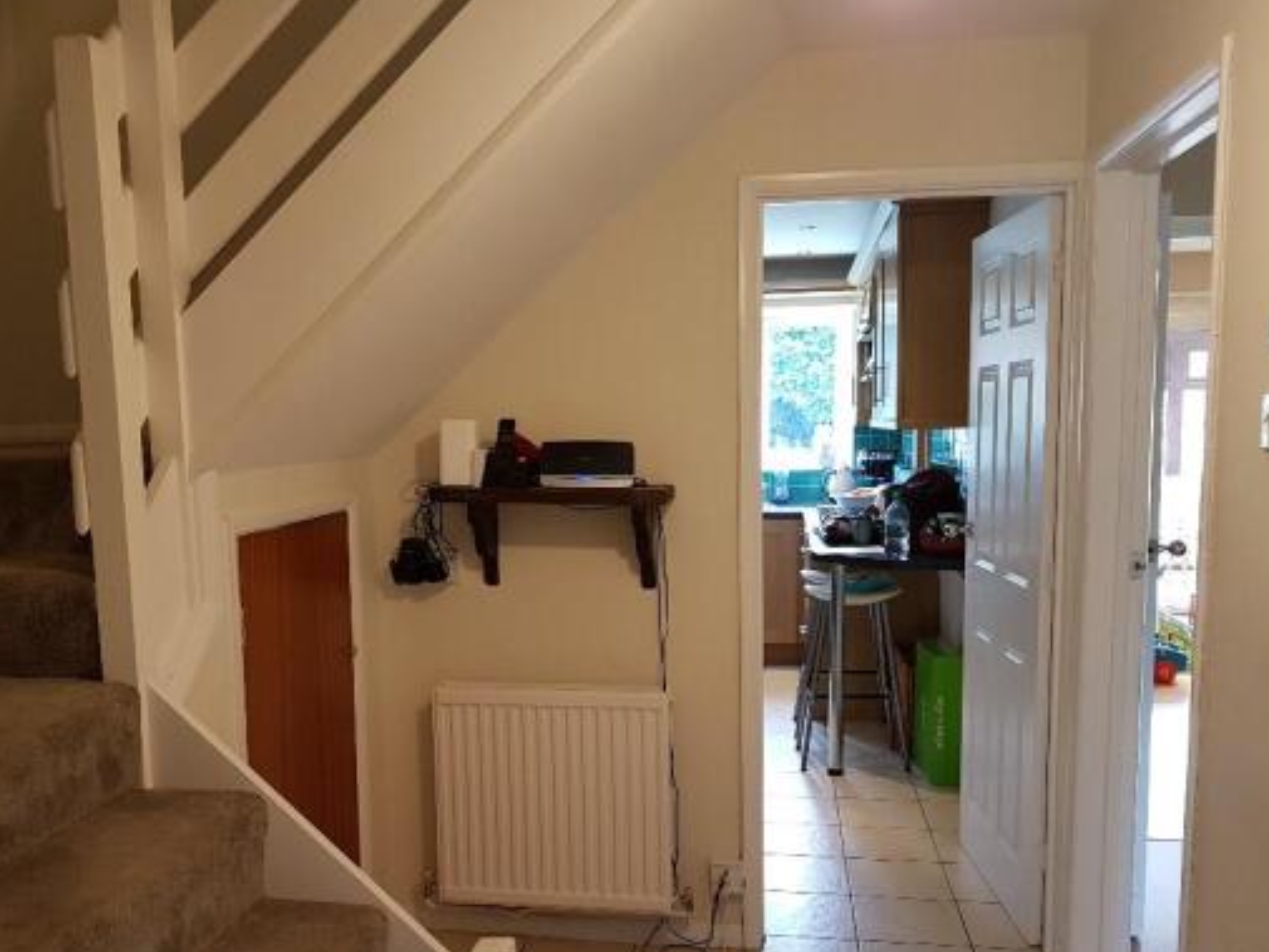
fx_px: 1100
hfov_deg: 59.9
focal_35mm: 30
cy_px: 529
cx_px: 624
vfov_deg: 46.7
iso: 80
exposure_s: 1/50
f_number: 1.7
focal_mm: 4.2
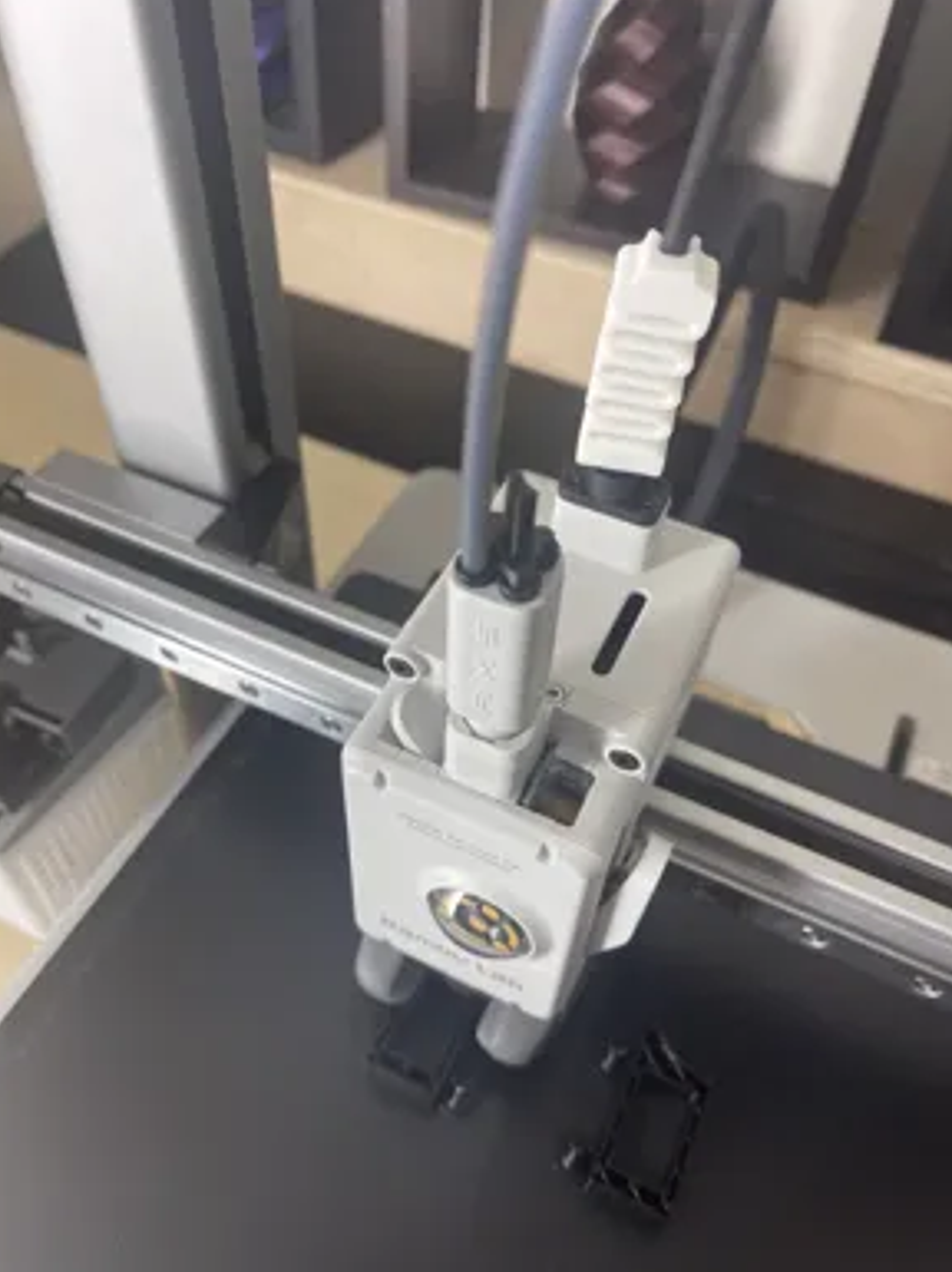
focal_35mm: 26
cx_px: 463
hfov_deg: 53.0
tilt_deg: -50.4
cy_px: 641
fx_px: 955
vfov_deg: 67.4
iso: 100
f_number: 1.6
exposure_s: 1/120
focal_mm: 5.1
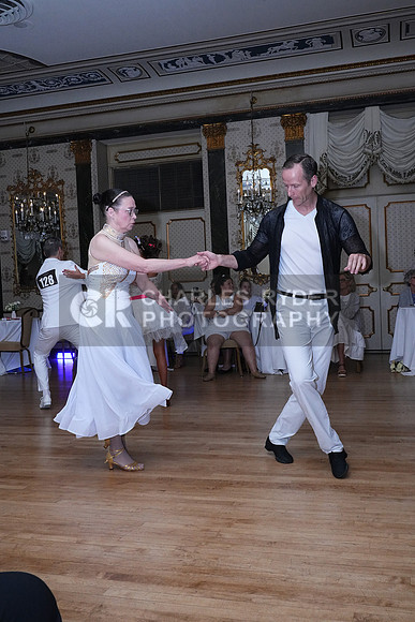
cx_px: 208
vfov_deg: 55.8
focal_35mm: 34
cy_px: 311
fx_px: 588
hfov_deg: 38.9
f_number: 13
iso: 5000
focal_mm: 34
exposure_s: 1/200
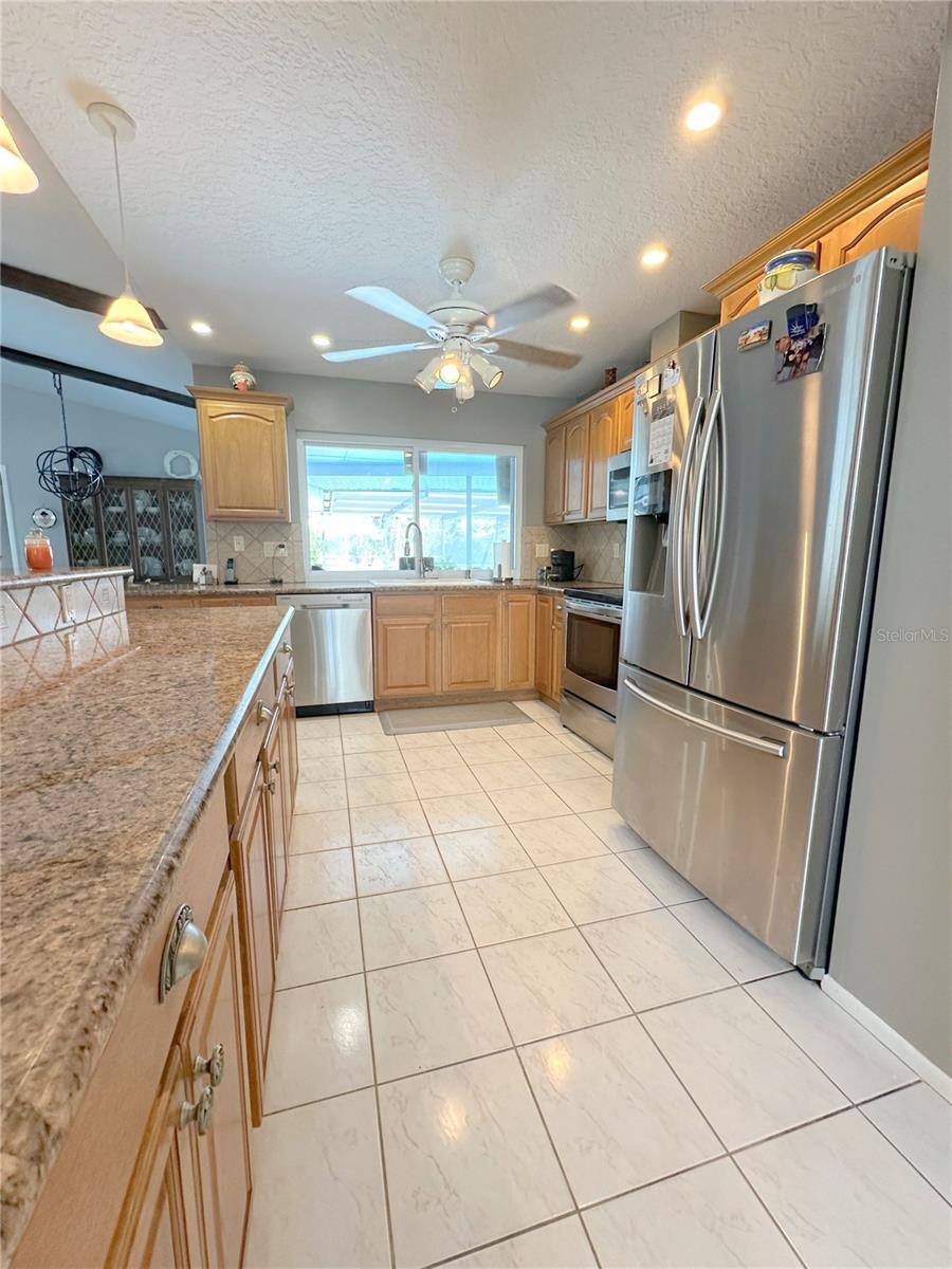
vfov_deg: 102.1
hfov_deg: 85.7
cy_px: 634
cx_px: 476
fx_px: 513
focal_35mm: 14
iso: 250
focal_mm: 2.22
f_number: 2.2
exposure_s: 1/60
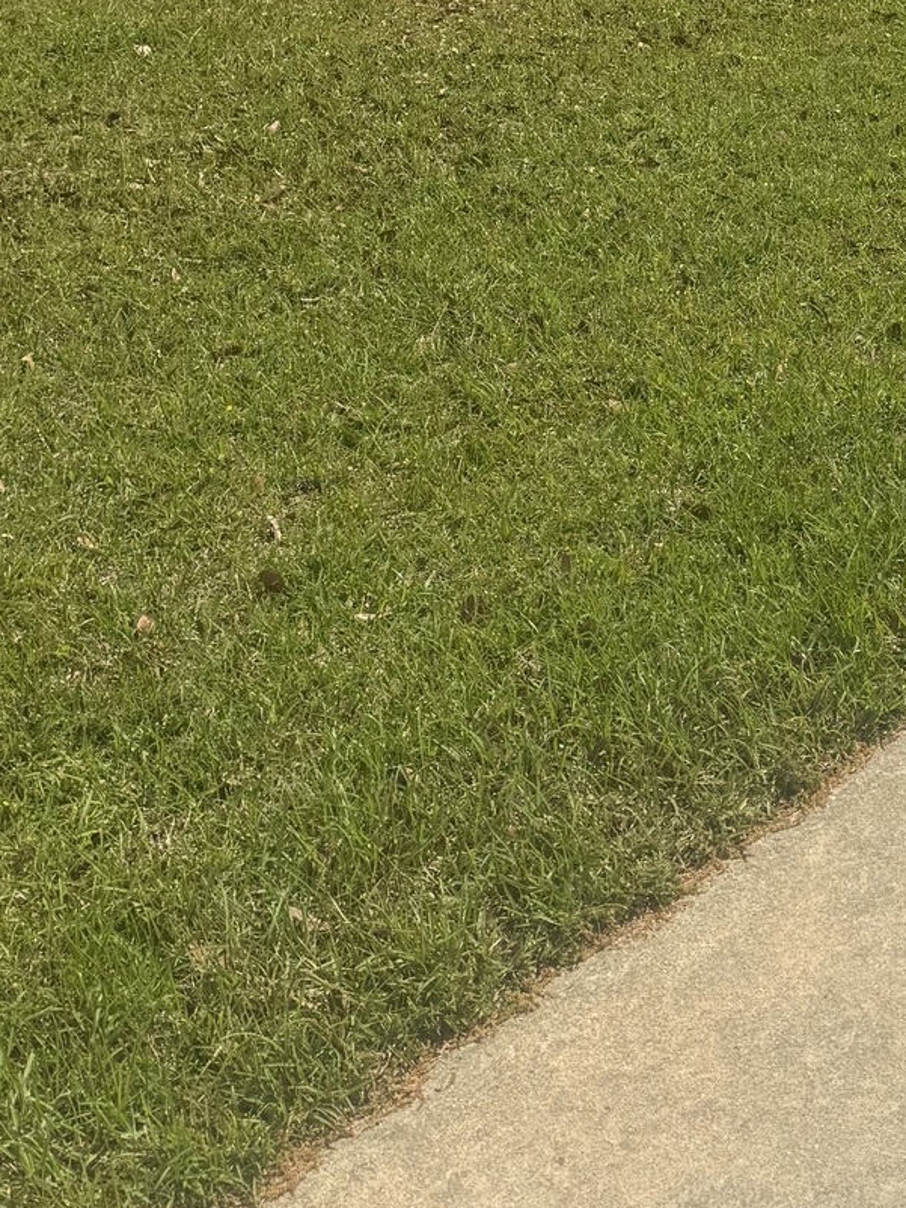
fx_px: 2407
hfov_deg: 20.3
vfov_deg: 25.4
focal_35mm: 69
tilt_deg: -6.1
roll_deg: +0.2
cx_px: 1007
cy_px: -232
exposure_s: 1/6711
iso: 80
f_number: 1.78
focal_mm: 6.76
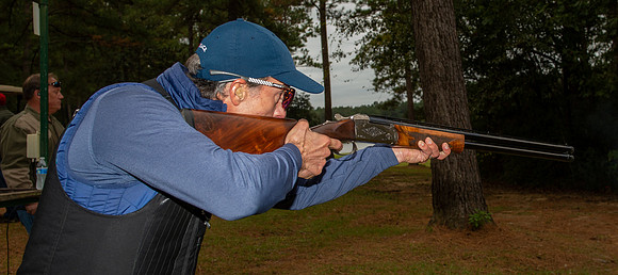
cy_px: 126
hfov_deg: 40.5
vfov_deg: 18.9
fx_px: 828
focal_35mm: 53
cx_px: 409
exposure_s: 1/250
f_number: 6.3
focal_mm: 31
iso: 320
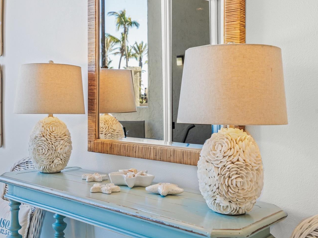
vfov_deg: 33.6
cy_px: 111
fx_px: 395
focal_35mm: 43
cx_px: 140
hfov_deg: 43.8
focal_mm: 24
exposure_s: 1/5
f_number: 5
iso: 125
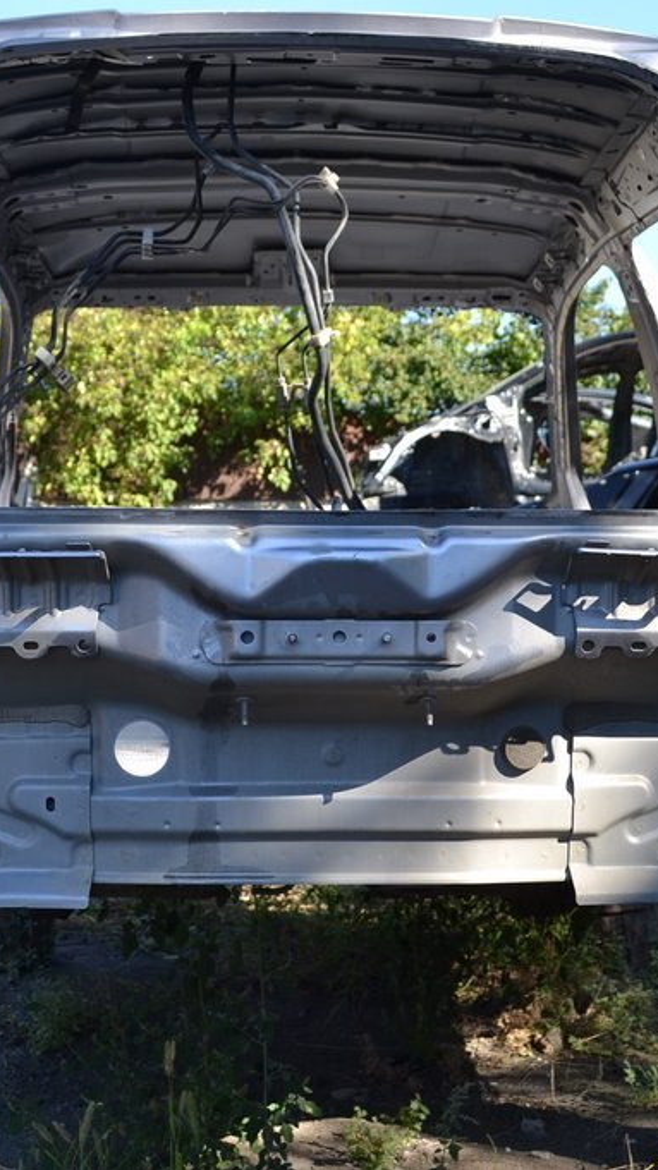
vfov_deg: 39.9
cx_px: 340
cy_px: 585
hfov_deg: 23.1
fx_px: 1613
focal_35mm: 52
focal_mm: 22
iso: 100
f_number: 5.6
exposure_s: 1/125
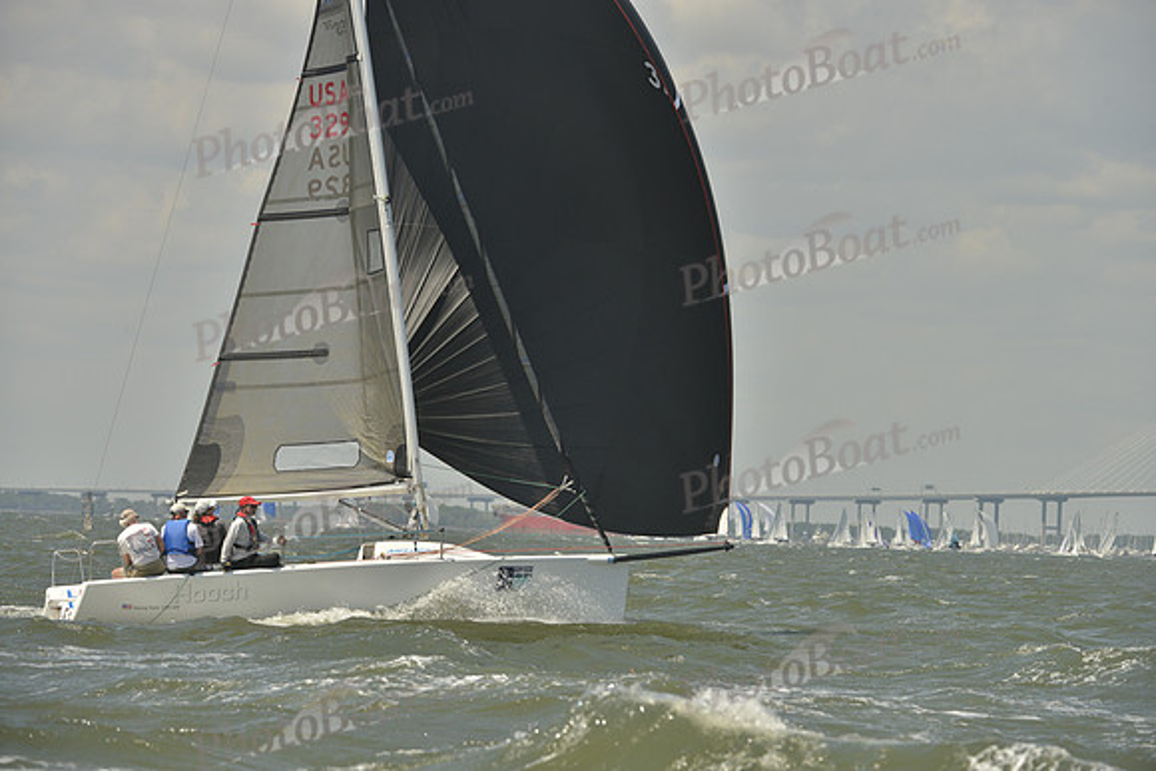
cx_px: 578
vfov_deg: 6.9
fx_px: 6423
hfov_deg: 10.3
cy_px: 386
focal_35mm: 200
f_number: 8
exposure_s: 1/1250
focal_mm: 200
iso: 280
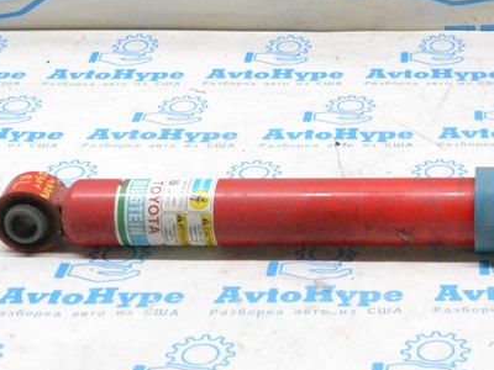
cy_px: 20
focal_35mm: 96
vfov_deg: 15.2
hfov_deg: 19.9
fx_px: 1370
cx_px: 474
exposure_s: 1/160
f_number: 10
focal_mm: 26
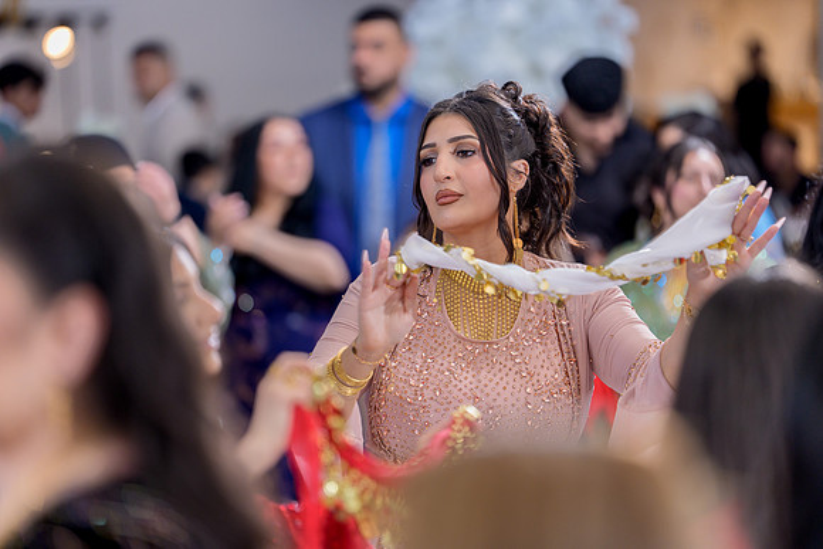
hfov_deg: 13.7
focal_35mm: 150
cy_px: 274
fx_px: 3430
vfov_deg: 9.2
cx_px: 412
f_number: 2
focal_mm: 150
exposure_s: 1/200
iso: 640
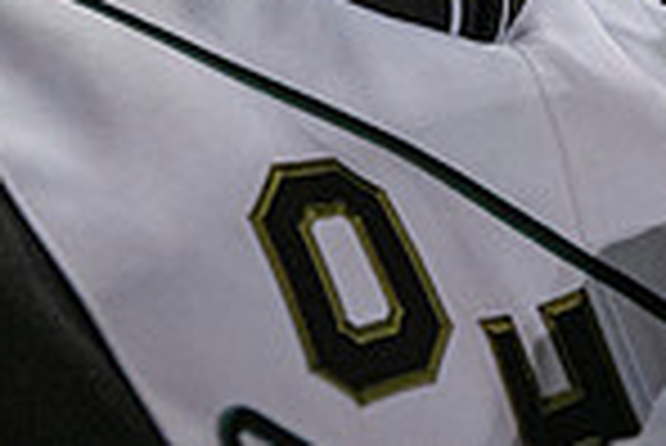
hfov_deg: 21.4
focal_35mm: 94
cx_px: 526
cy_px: -421
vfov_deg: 12.9
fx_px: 1741
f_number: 3.2
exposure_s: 1/500
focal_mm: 24
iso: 2000
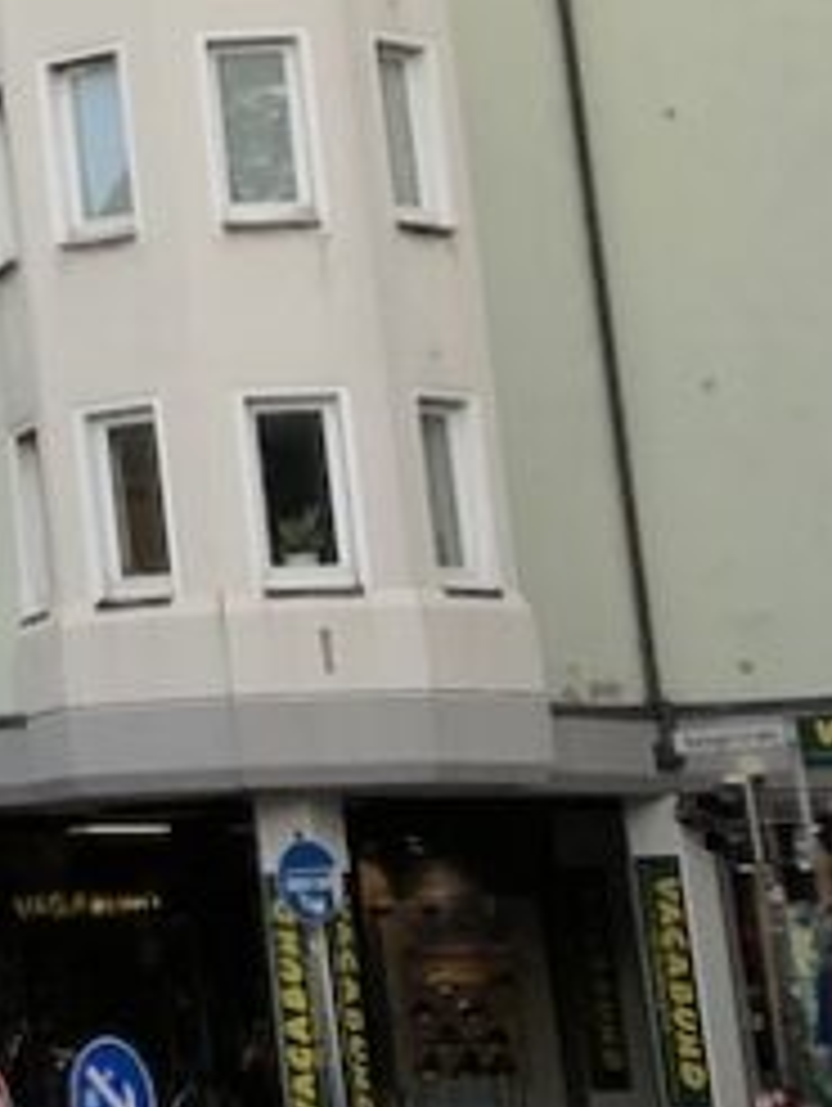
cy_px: -50
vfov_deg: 14.5
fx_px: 4255
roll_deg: +2.1
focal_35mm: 133
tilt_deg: +11.5
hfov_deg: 9.5
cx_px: -1408
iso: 20
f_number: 1.8
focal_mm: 3.99
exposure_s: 1/428
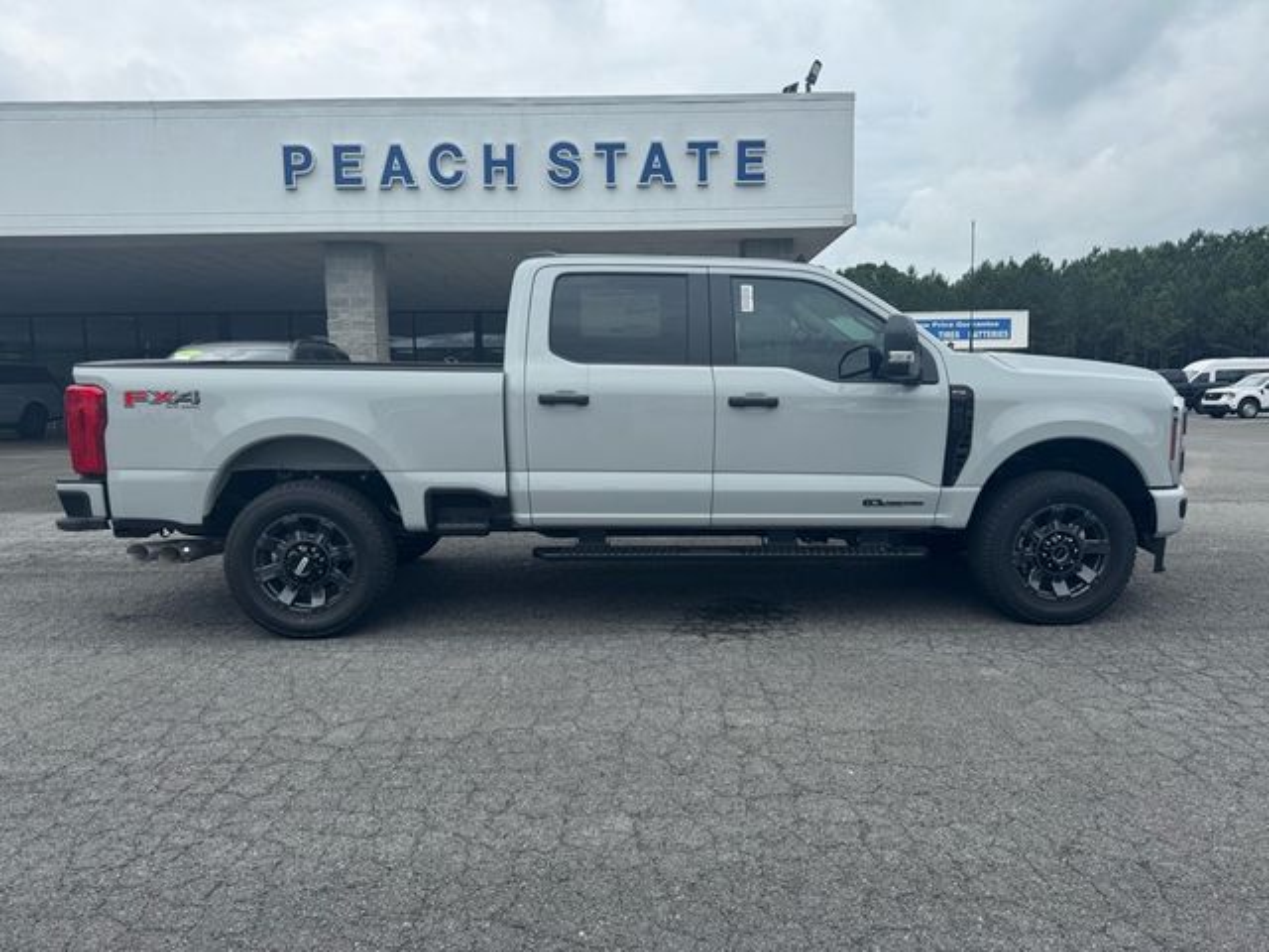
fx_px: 880
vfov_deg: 56.8
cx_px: 634
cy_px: 476
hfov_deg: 71.6
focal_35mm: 24
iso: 80
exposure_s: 1/4049
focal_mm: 6.76
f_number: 1.78
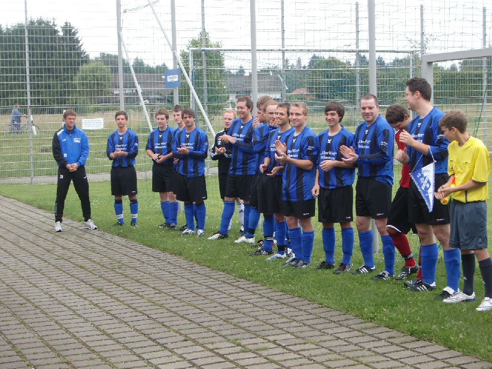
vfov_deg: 22.3
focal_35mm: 66
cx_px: 246
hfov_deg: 29.4
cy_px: 184
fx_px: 938
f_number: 4.1
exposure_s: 1/100
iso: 64
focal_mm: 11.7
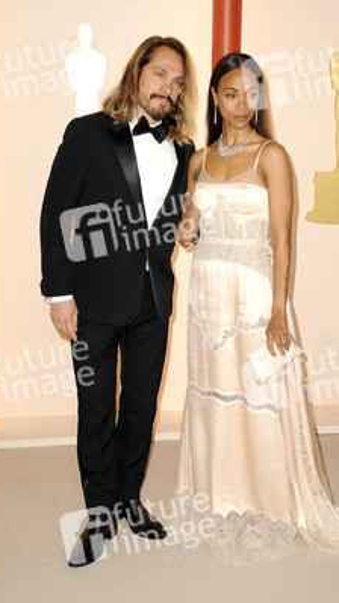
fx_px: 942
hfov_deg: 20.4
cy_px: 302
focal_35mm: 59
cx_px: 182
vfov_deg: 35.4
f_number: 7.1
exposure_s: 1/200
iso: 1600
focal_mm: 56
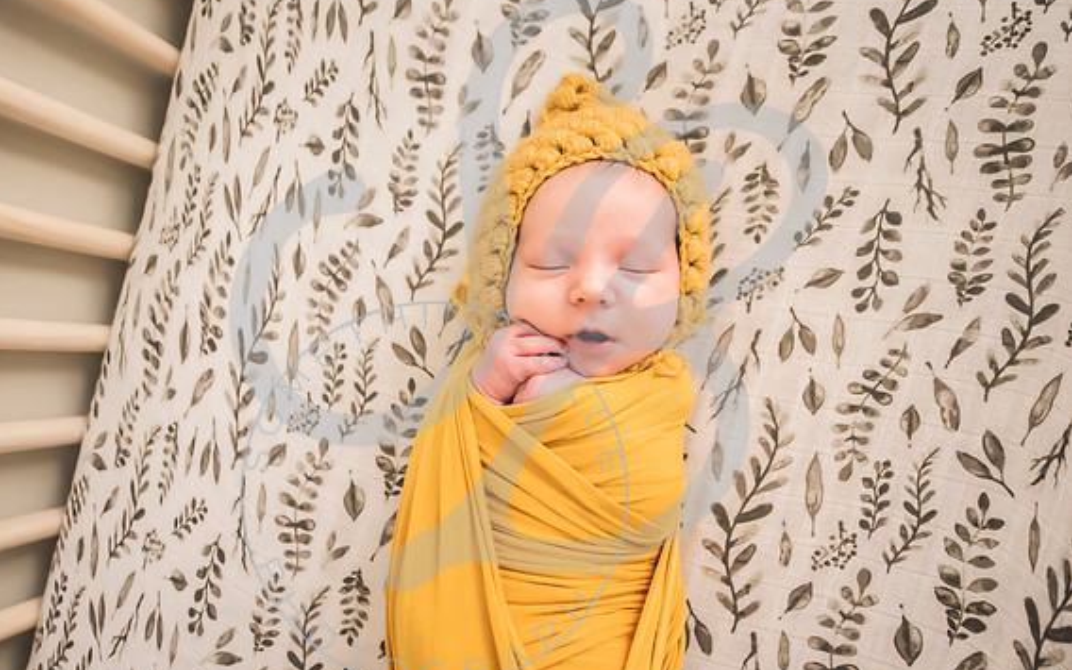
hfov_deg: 72.5
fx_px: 730
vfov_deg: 49.3
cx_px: 528
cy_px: 337
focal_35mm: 25
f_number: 2.8
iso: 3200
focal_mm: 24
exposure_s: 1/160
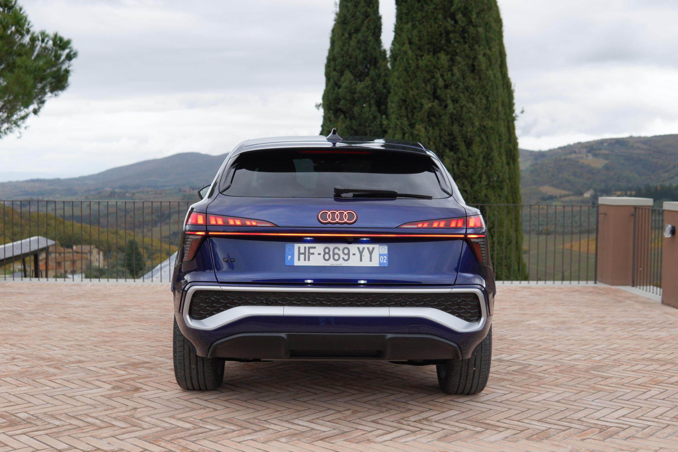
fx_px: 847
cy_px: 226
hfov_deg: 43.6
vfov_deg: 29.9
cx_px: 339
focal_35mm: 45
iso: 640
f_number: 3.2
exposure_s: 1/640
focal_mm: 30
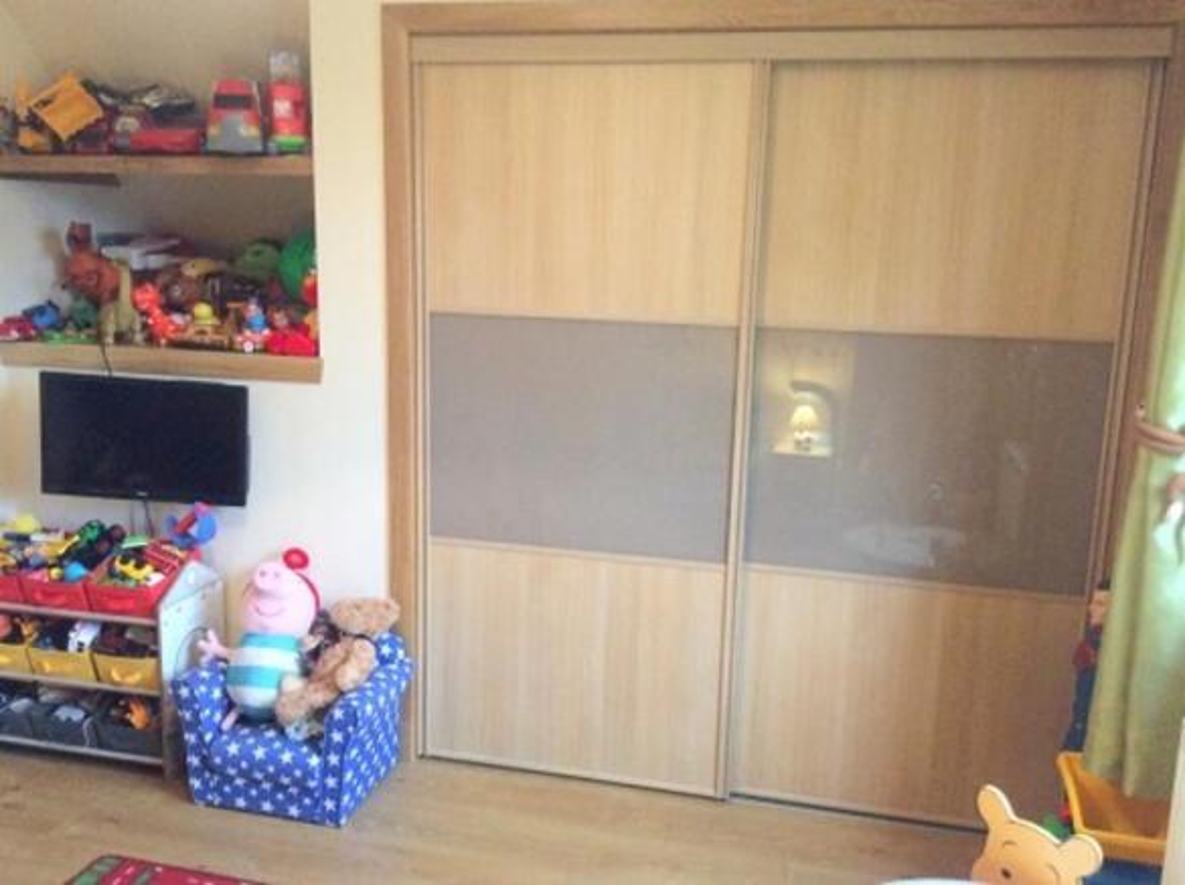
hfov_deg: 56.9
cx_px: 592
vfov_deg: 44.1
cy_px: 442
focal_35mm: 32
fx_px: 1094
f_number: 2.4
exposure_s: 1/25
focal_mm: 3.3
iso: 250
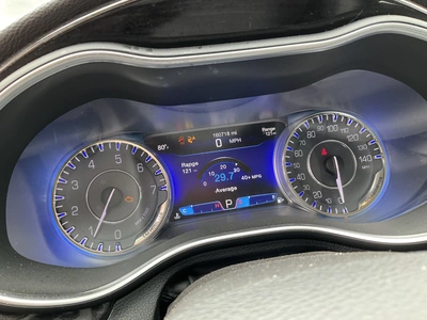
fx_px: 358
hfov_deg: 61.7
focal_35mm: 29
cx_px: 214
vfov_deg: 48.2
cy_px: 160
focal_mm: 3
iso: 64
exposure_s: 1/90
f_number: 1.8
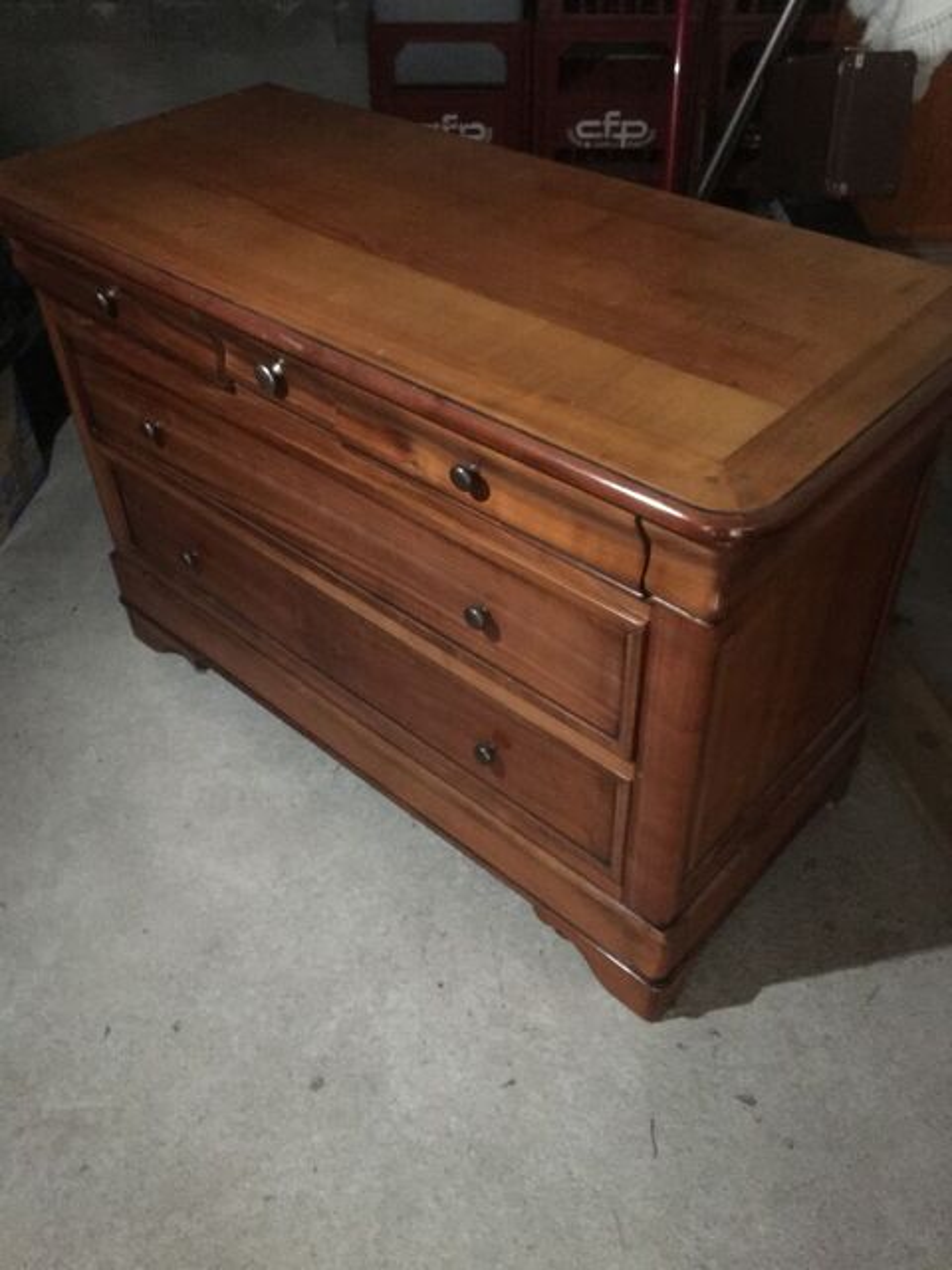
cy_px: 635
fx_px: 1063
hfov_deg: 48.2
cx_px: 476
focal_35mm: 29
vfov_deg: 61.7
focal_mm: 4.15
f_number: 2.2
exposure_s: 1/4
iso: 400
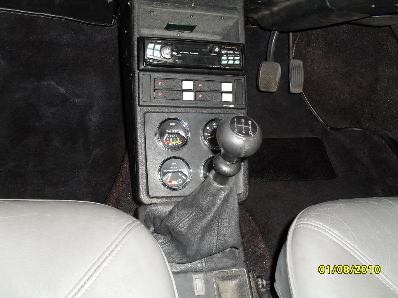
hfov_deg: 52.6
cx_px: 199
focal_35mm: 35
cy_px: 149
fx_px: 402
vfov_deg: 40.7
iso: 200
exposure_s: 1/45
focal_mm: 6.3
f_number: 3.2
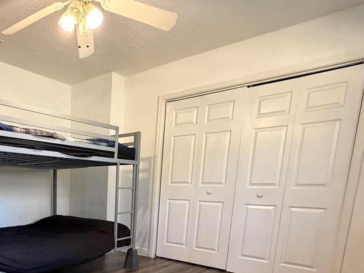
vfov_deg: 45.7
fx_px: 294
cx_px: 68
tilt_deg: -9.9
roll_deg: +0.7
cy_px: 238
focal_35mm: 28
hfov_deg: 58.1
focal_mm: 2.22
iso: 640
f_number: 2.2
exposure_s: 1/60
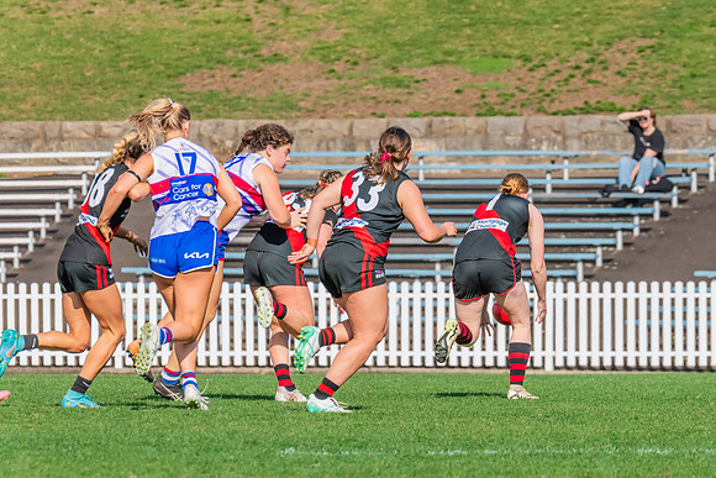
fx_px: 10951
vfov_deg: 2.5
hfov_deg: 3.7
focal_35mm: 551
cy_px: 257
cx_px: 503
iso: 800
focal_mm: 380
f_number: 13
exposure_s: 1/1250
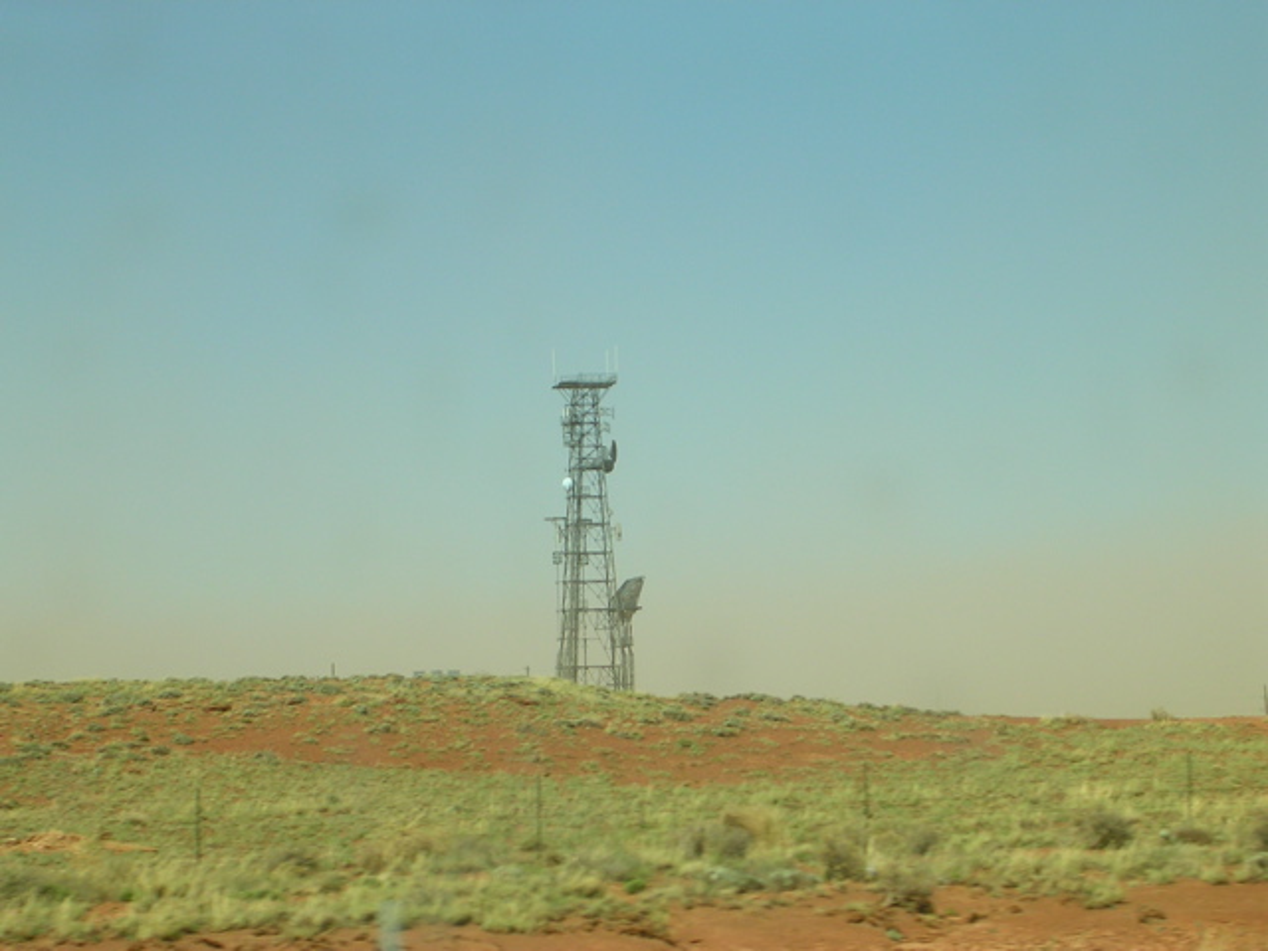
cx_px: 634
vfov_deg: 12.9
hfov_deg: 17.1
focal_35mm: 115
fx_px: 4213
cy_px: 476
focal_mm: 17.4
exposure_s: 1/350
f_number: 4.9
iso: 50
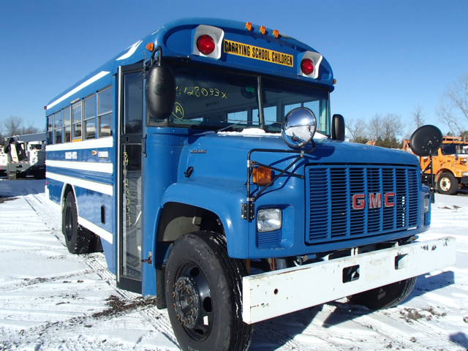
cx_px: 234
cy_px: 176
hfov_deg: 63.4
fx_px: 379
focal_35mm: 28
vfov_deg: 49.7
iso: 200
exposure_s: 1/250
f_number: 11
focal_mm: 5
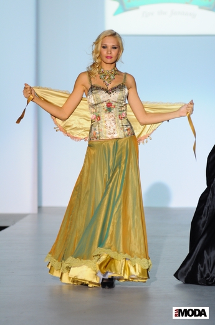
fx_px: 2696
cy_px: 162
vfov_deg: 6.9
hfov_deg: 4.6
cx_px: 108
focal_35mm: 300
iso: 800
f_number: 4
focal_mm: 200
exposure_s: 1/200
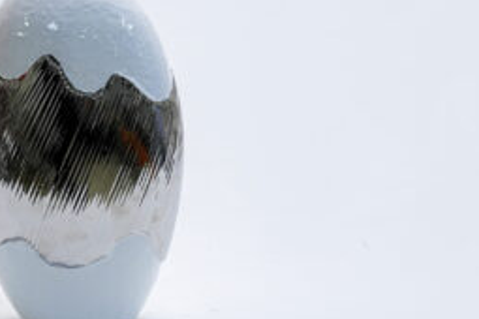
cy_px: 160
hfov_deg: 17.2
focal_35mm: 118
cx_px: 83
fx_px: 1570
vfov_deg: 11.6
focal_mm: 70
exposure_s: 1/125
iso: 3200
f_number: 13
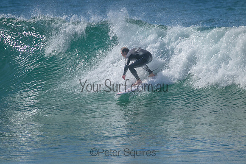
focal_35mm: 800
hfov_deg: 2.6
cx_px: 123
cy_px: 82
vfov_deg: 1.7
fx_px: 5468
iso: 1100
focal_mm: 800
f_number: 11
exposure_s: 1/1600
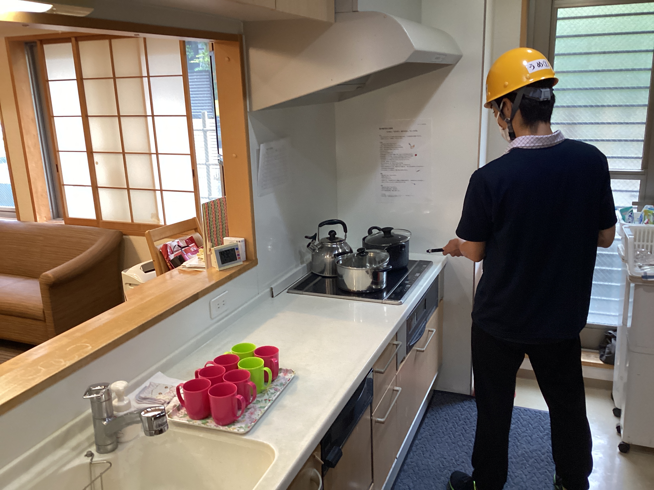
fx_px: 586
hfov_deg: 58.4
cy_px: 245
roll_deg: +2.6
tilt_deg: -12.0
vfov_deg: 45.4
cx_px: 327
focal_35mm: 31
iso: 250
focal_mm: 3.3
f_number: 2.4
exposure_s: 1/50
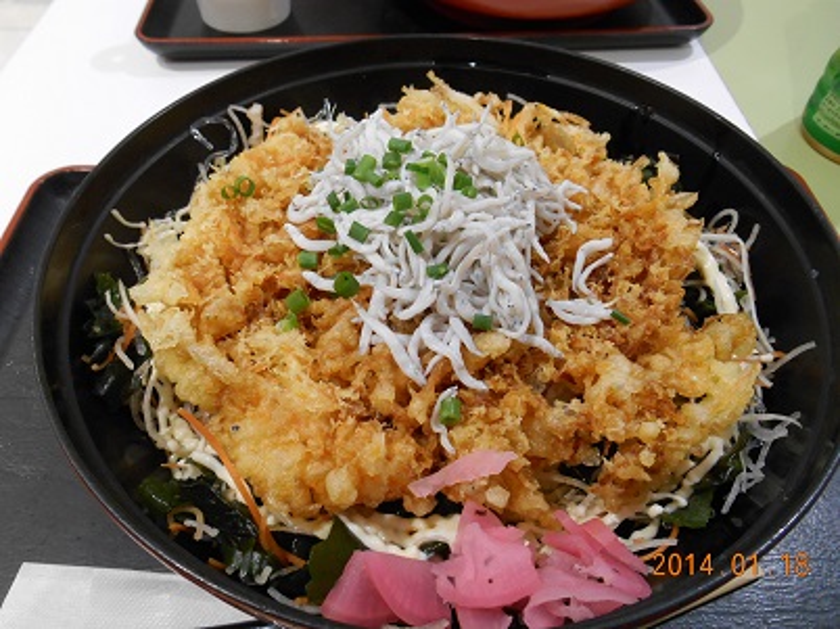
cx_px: 420
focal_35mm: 26
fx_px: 631
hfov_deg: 67.3
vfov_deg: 53.0
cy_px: 314
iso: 250
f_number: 3.4
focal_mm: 4.7
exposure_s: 1/30
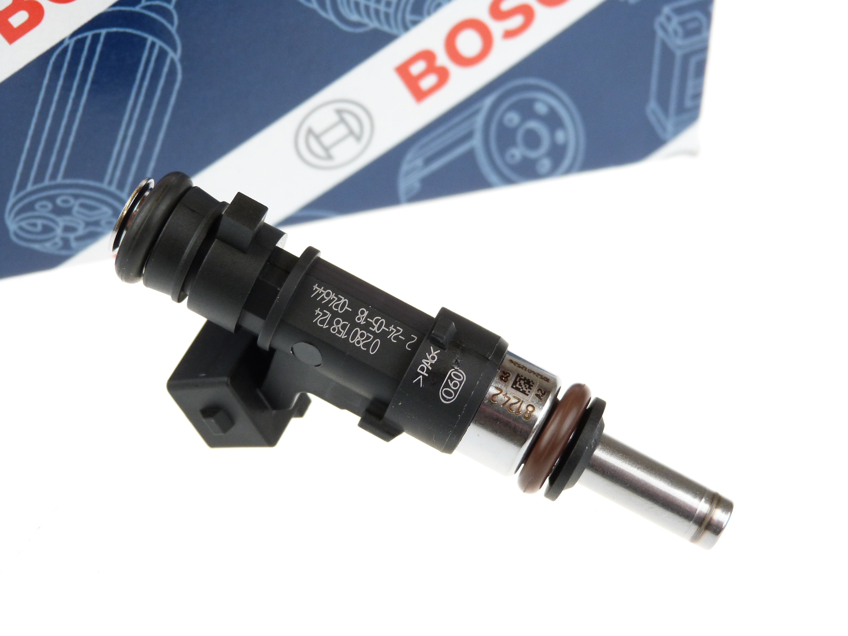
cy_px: 318
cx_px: 424
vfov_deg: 20.2
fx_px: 1788
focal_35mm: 73
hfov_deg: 26.7
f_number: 3.3
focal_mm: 13.2
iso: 200
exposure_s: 1/160
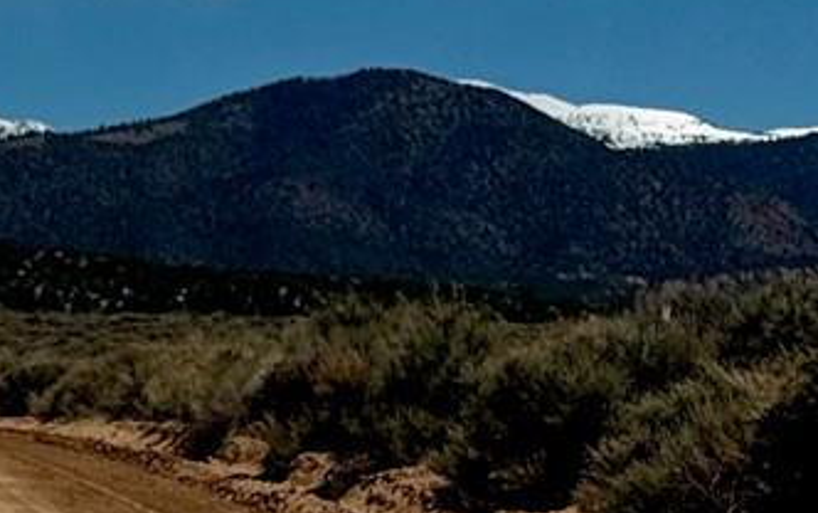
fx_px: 5466
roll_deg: -0.9
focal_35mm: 245
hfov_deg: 8.4
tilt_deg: -2.0
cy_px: 619
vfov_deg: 5.3
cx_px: -340
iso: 80
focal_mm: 6.76
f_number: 1.78
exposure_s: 1/12500
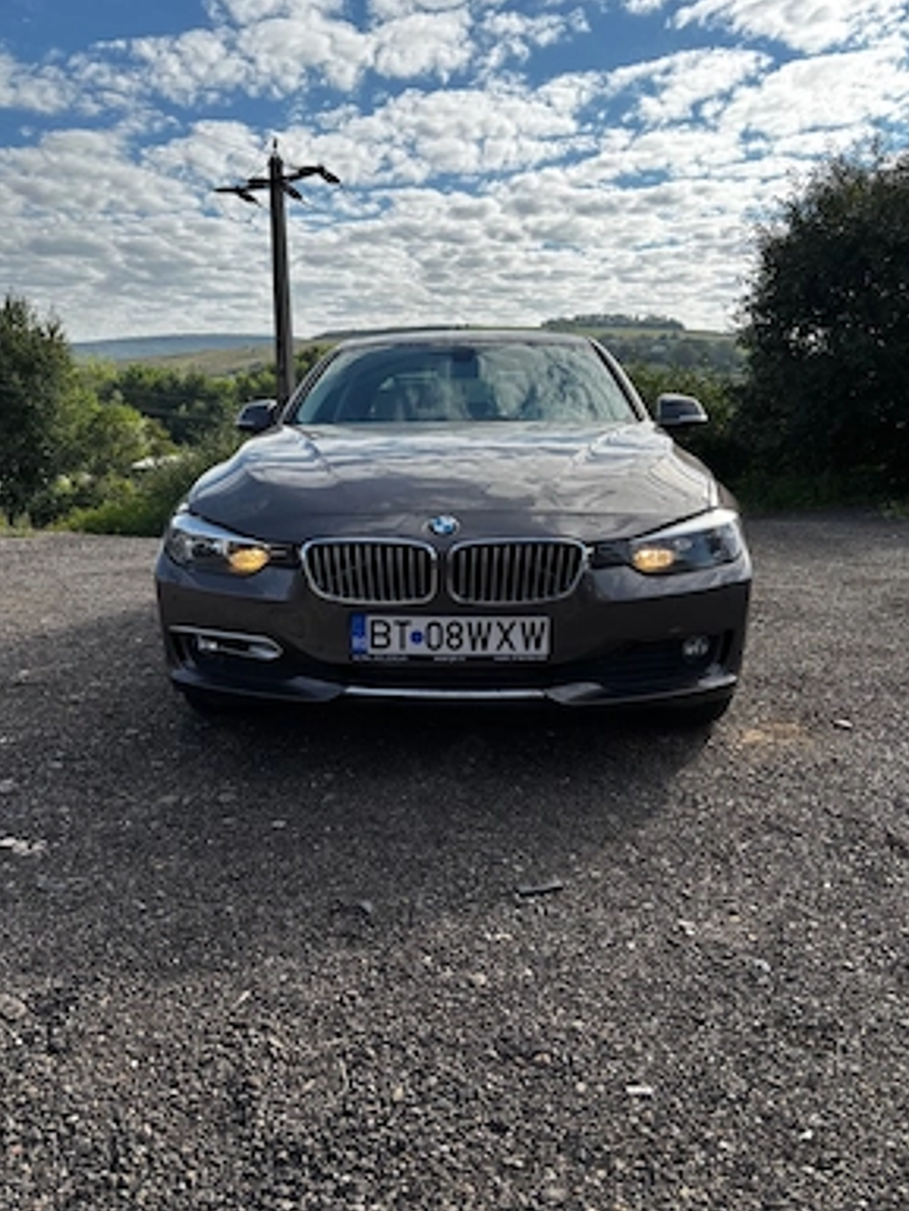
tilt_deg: -11.4
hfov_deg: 51.4
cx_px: 447
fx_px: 945
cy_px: 601
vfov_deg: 65.3
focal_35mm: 27
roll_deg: +0.5
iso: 50
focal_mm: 5.96
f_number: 1.6
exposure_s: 1/3205
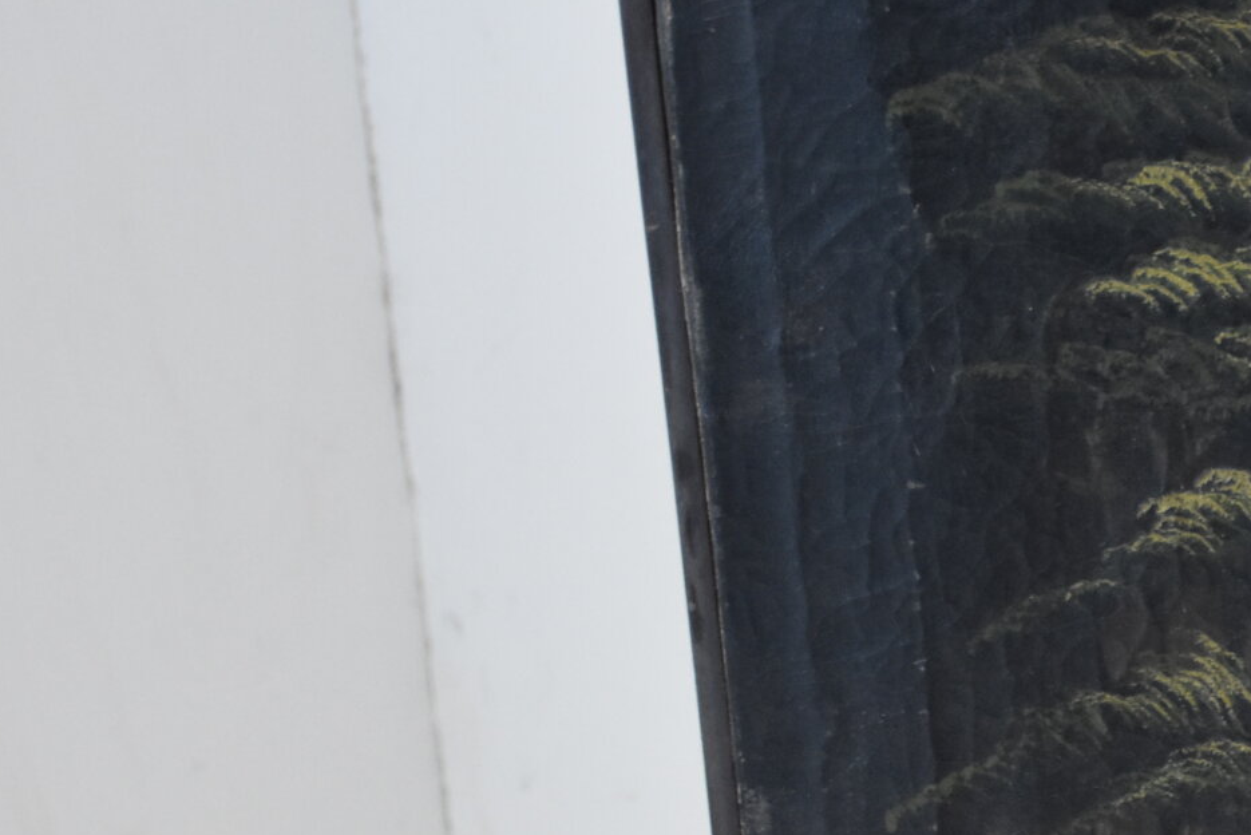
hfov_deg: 12.7
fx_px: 5422
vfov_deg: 8.7
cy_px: 956
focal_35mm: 156
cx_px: 1639
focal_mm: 38
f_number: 4.2
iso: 2000
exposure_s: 1/60
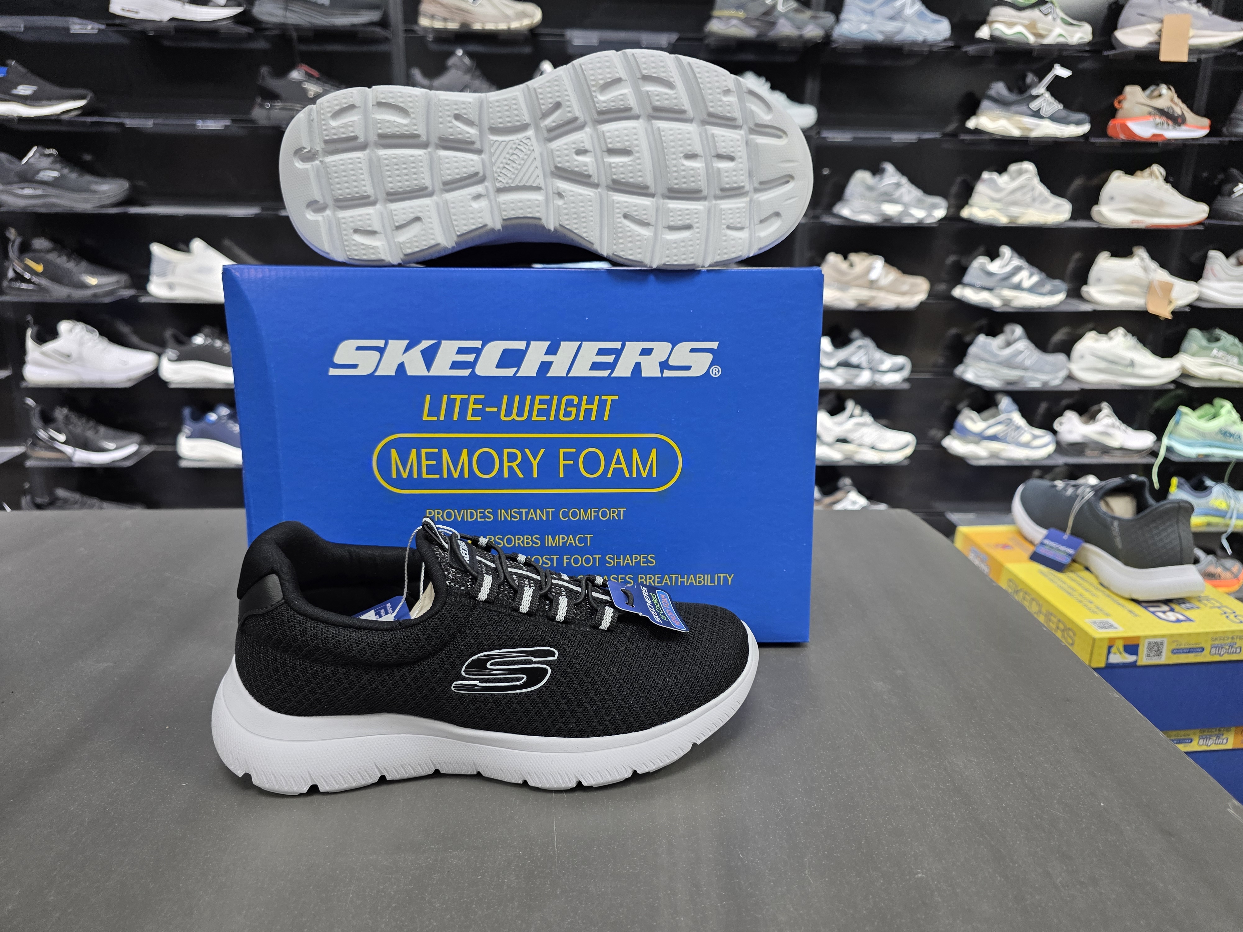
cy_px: 466
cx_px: 622
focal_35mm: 23
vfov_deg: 58.9
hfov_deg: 73.9
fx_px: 826
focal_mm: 6.3
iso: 250
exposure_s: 1/180
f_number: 1.7
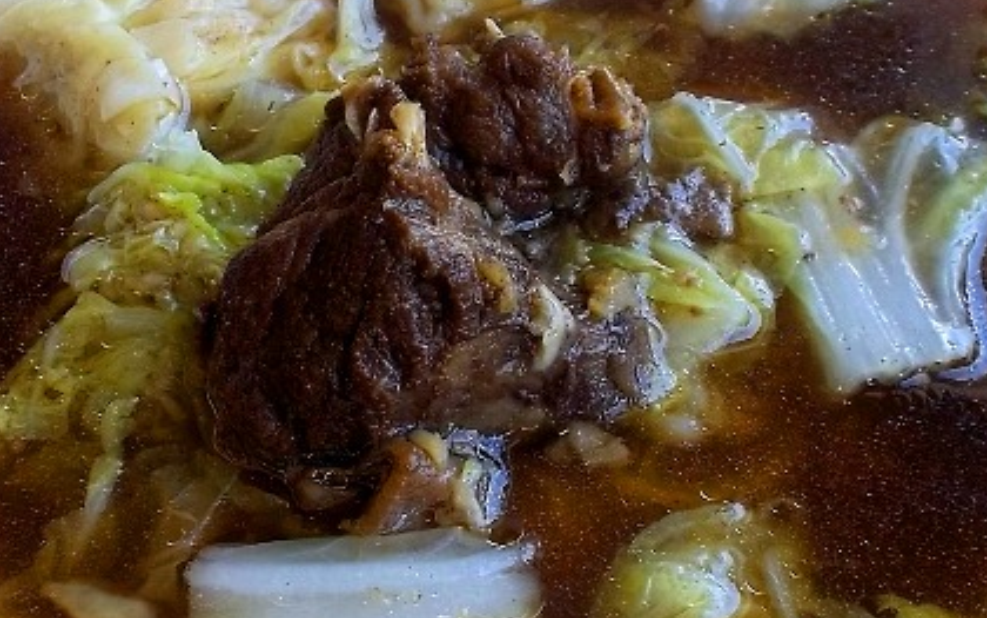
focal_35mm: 39
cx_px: 556
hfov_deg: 50.2
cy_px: 284
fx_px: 1050
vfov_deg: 32.8
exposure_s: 1/100
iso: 80
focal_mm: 4.1
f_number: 3.3
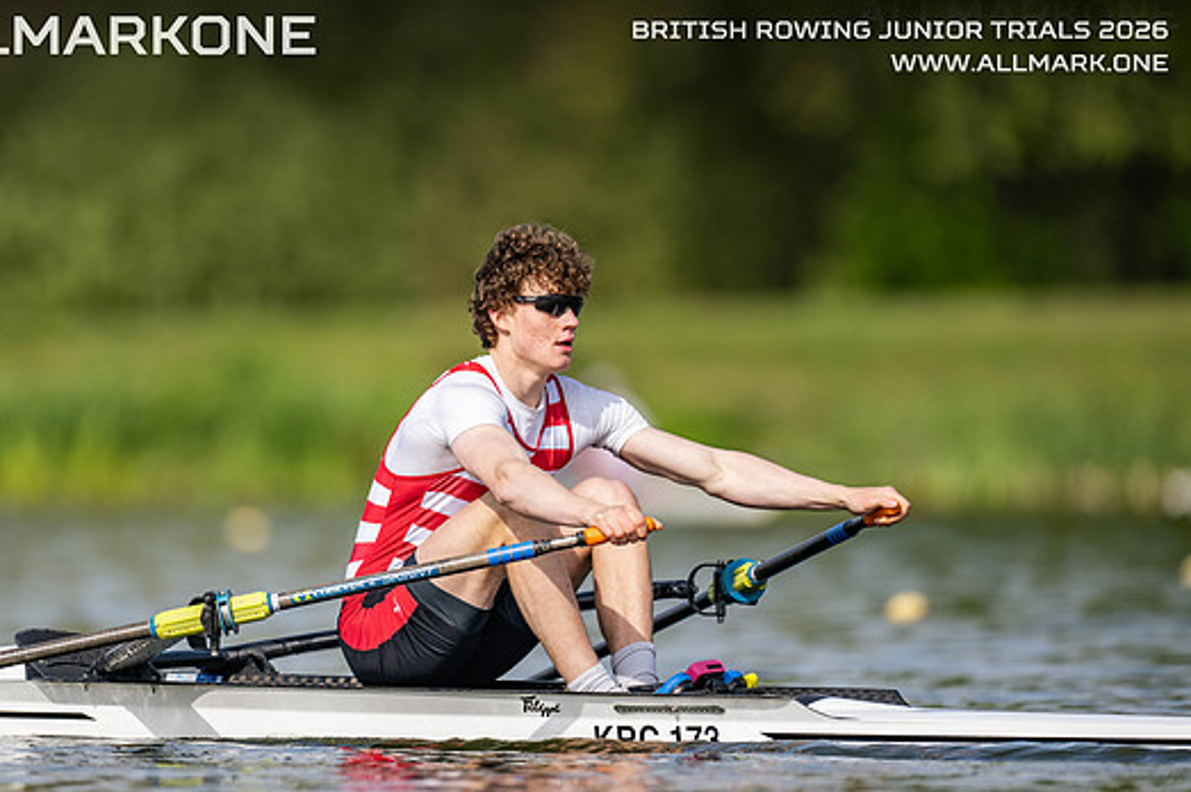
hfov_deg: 3.1
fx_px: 22019
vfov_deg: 2.1
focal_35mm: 666
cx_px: 533
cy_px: 427
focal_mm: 600
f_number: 4
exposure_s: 1/2500
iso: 250
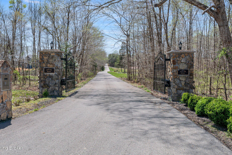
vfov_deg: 40.0
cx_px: 105
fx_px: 213
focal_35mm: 33
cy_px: 71
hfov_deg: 57.1
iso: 100
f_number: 8
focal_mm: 20
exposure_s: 1/125
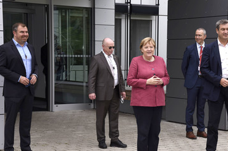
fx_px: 595
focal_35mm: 94
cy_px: 94
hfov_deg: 21.7
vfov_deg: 14.5
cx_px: 129
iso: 160
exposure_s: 1/160
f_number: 8
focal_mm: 75
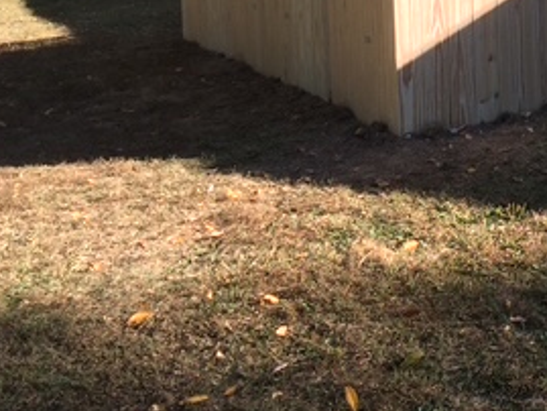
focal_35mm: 69
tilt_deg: -4.6
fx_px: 1091
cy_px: 10
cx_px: 622
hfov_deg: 25.8
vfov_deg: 20.7
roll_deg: +2.5
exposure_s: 1/612
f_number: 2.2
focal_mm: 4.15
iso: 32
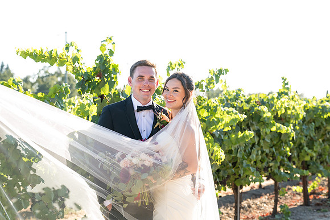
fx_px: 688
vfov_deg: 18.2
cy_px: 110
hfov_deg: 27.0
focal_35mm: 75
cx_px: 165
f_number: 5
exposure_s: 1/400
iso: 500
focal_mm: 75
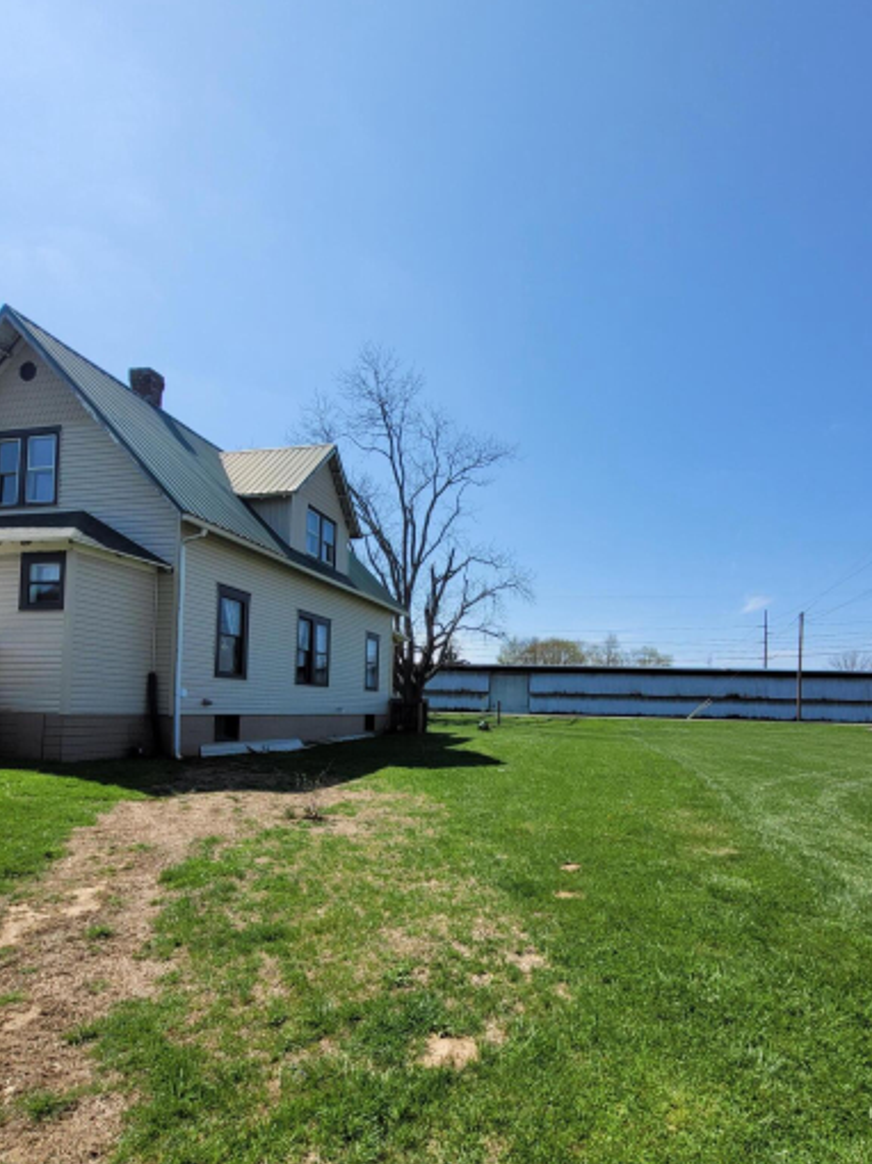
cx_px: 484
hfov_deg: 74.4
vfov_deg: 90.0
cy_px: 693
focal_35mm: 17
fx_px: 571
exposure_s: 1/1677
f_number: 2.2
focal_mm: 1.74
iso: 40
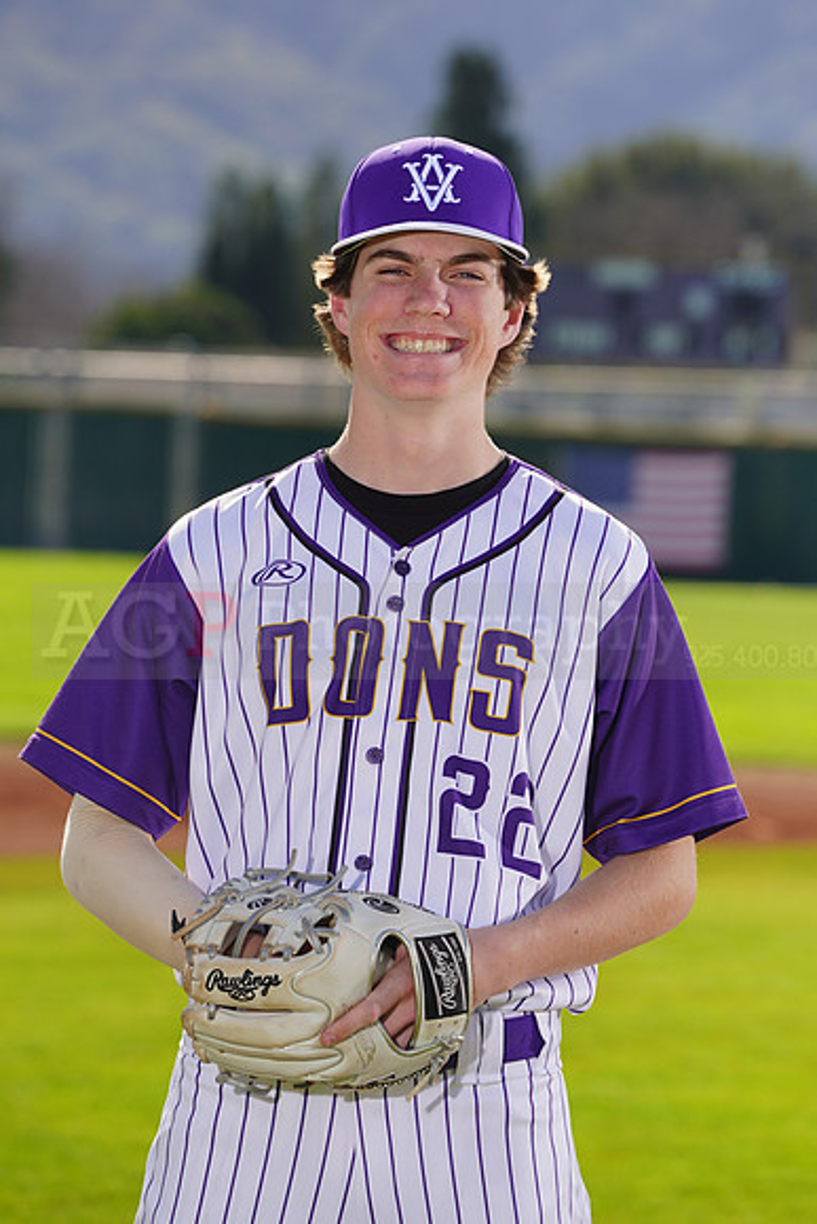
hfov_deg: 5.6
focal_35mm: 247
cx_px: 408
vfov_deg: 8.3
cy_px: 612
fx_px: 8403
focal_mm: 247
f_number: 9
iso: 100
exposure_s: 1/250
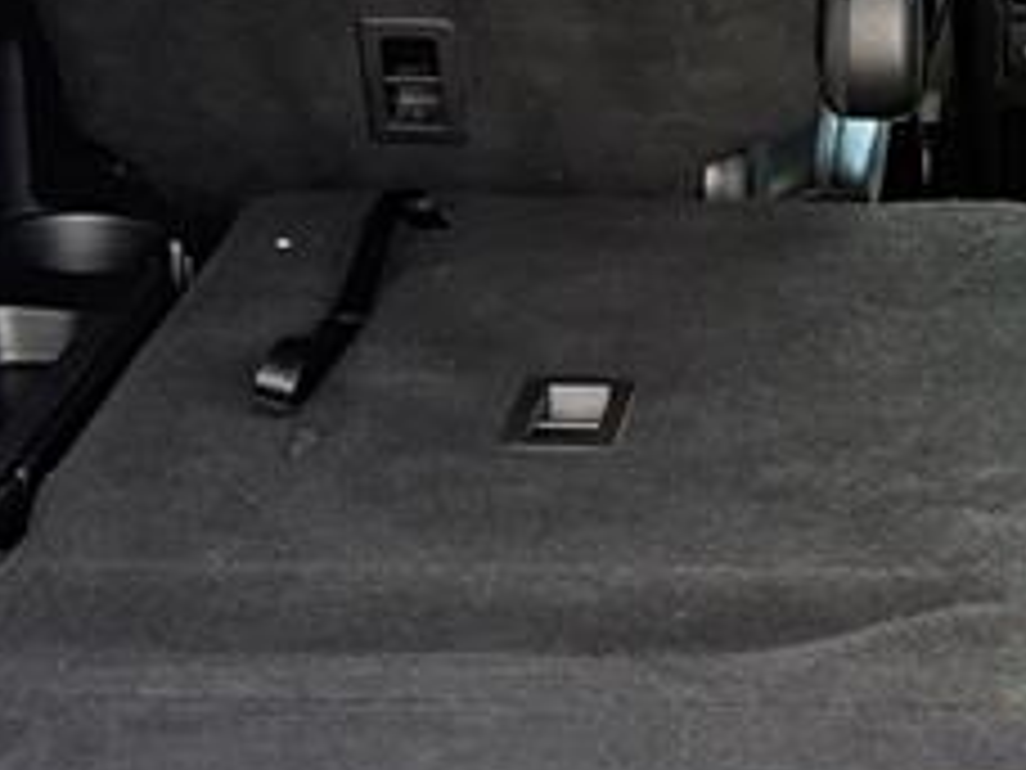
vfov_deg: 13.7
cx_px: 1066
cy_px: 257
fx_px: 3201
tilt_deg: -14.9
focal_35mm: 108
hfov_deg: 17.7
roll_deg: +0.3
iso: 200
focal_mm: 6.76
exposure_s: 1/234
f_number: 1.78
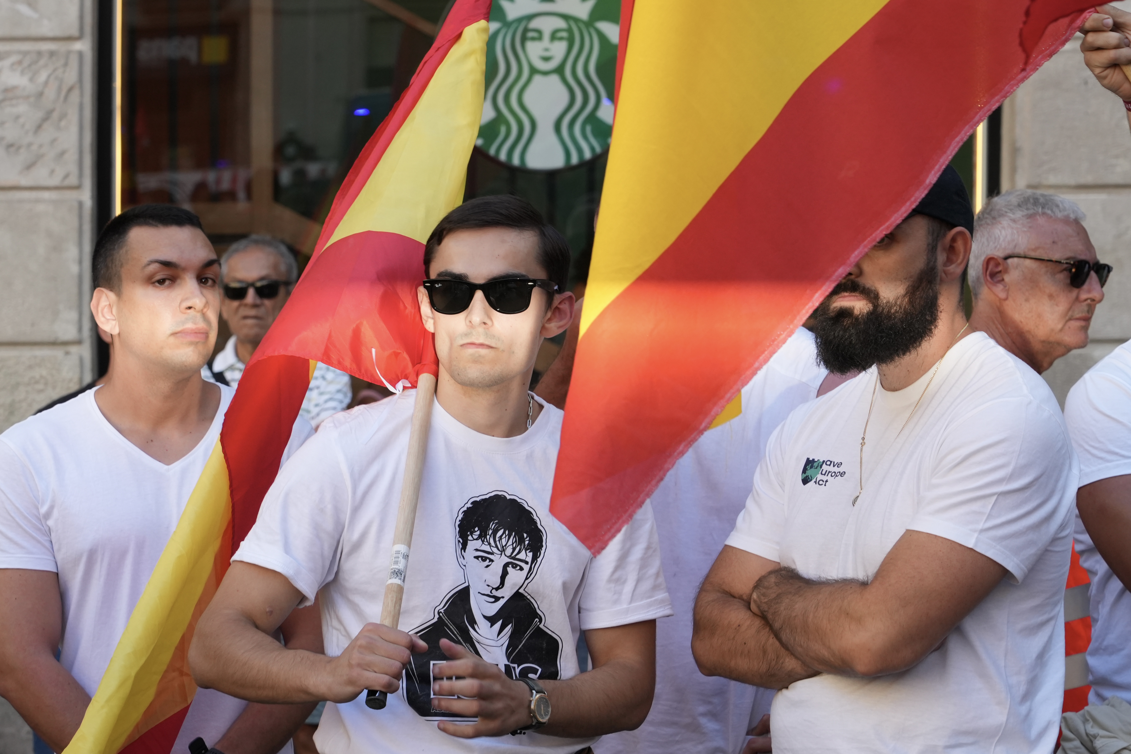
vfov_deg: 13.0
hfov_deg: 19.5
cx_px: 566
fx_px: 3298
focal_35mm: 105
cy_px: 377
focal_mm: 105
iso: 1250
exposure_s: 1/320
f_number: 8
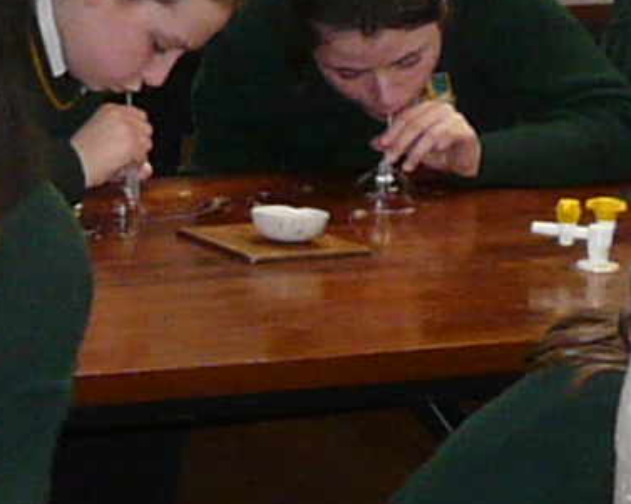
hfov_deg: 7.6
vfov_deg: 6.3
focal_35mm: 244
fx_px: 4553
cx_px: -693
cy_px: -223
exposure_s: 1/30
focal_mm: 4.7
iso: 160
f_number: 2.8
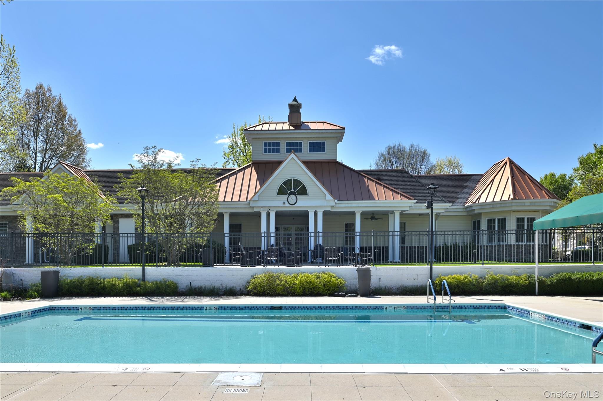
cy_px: 200
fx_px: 402
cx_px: 302
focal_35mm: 24
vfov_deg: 53.1
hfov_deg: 73.8
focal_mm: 24
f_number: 14
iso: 160
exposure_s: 1/100
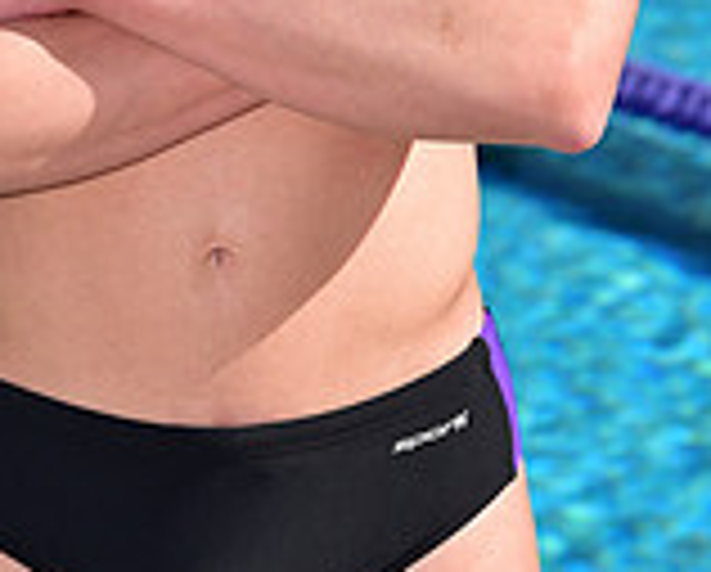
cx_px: 218
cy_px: -297
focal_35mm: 413
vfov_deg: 3.7
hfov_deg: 4.7
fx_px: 8707
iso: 64
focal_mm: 120
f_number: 7.1
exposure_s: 1/250
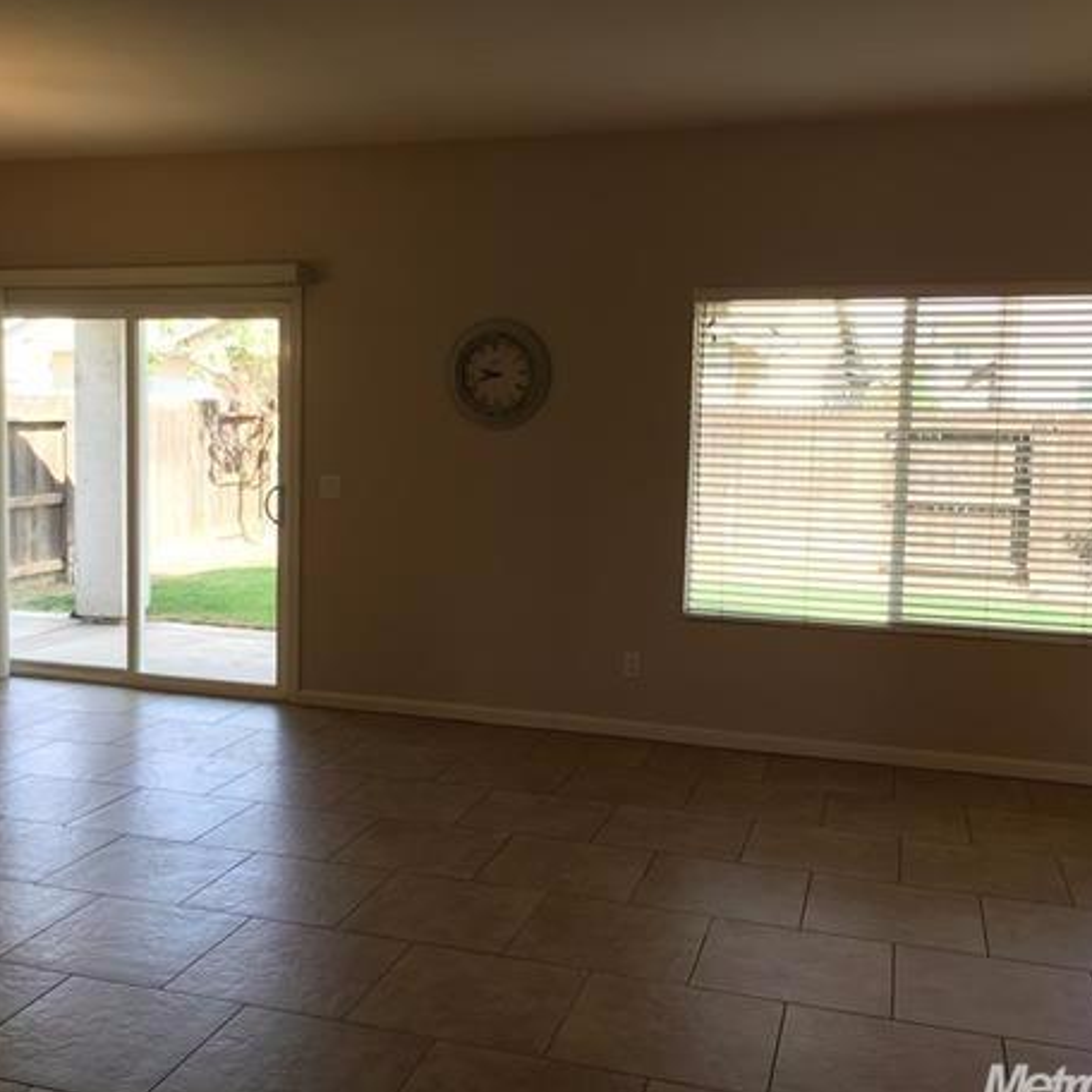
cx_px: 455
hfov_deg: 45.9
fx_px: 1285
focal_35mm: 36
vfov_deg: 46.0
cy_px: 536
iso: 25
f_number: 2.2
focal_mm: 4.15
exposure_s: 1/60
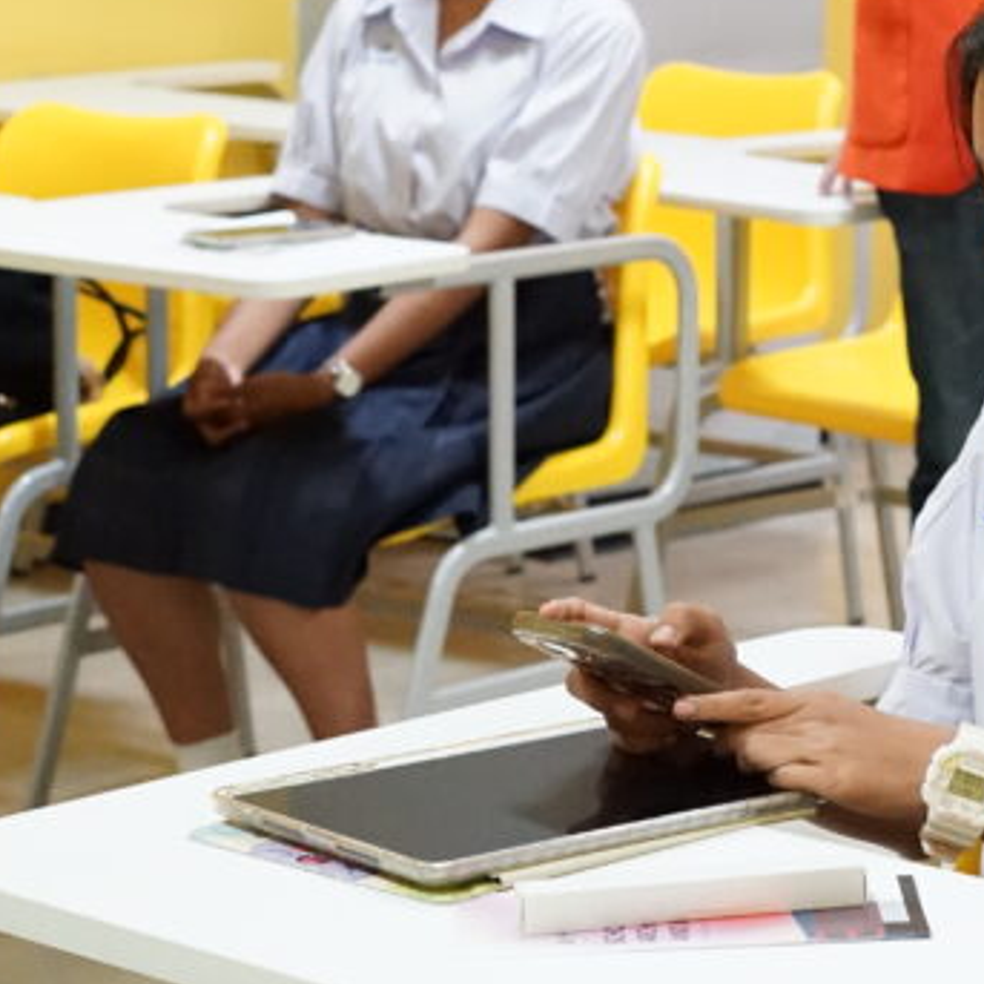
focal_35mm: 127
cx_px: 1343
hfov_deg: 13.2
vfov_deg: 13.7
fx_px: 4084
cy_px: 202
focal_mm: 50
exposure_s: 1/80
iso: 6400
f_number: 5.6
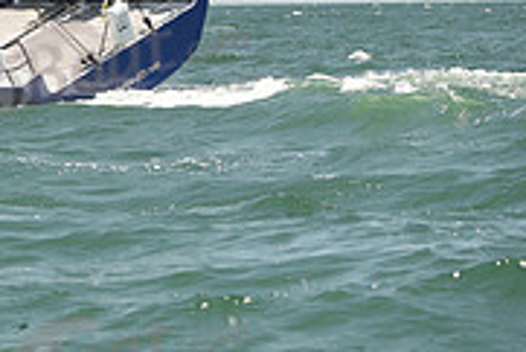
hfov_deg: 8.9
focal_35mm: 224
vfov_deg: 6.1
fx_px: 3275
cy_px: -31
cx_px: -308
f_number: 4
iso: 250
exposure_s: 1/800
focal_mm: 70
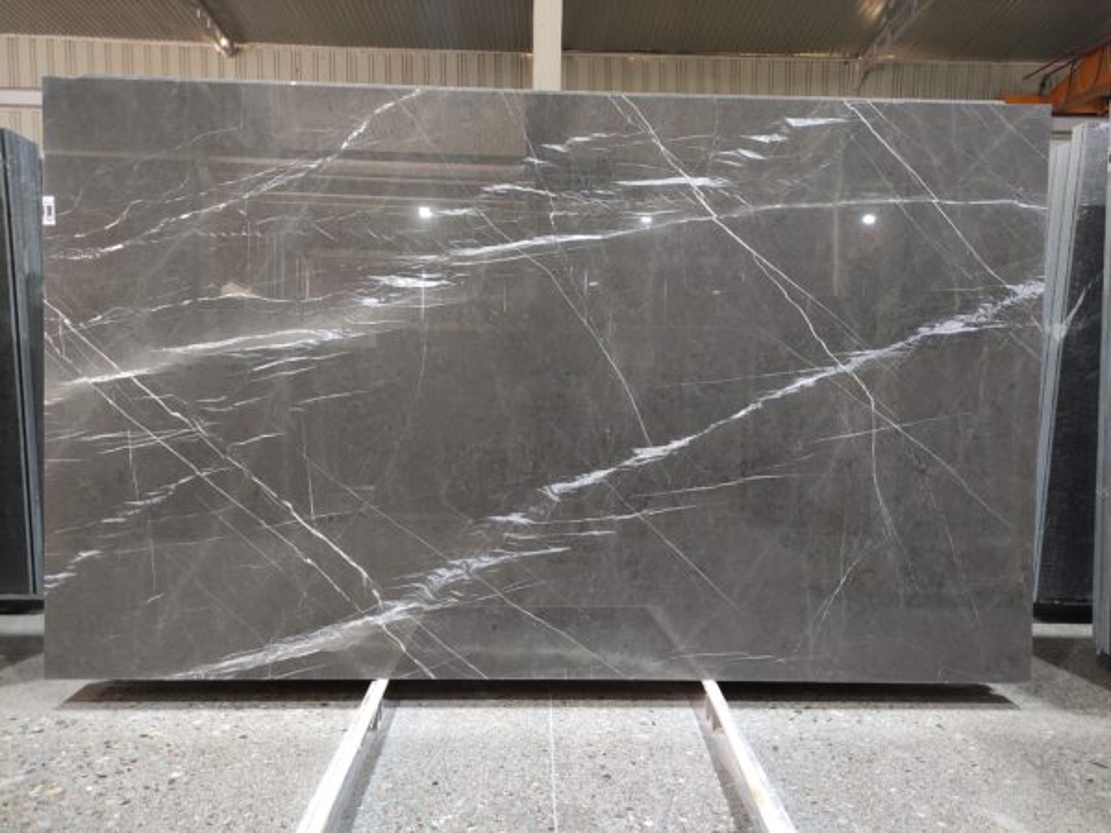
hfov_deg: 69.4
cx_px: 556
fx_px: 802
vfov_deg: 54.9
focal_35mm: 25
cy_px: 416
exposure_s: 1/30
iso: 834
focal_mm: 5.43
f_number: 1.89
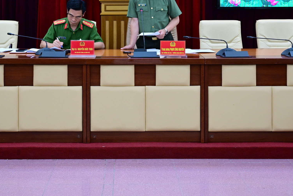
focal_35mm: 63
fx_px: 513
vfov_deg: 20.9
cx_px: 127
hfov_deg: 31.9
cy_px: 2
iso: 2000
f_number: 4
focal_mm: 31.5
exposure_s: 1/200
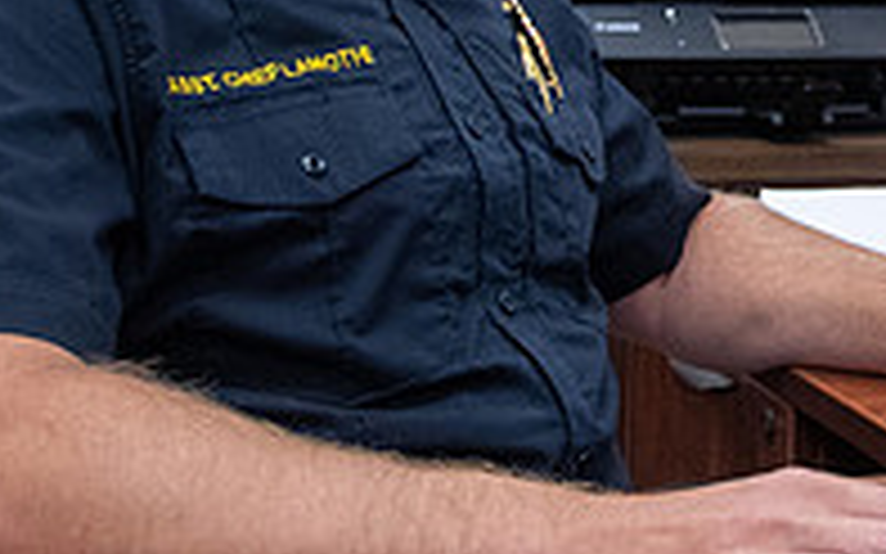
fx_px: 2921
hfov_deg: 16.2
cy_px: -80
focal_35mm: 121
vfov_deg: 10.7
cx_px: 1205
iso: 1250
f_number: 3.2
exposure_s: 1/250
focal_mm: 20
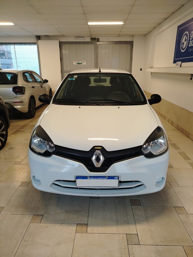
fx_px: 178
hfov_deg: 56.8
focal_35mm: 24
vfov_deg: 71.6
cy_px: 128
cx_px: 96
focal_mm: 5.25
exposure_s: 1/100
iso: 2638
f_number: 1.75
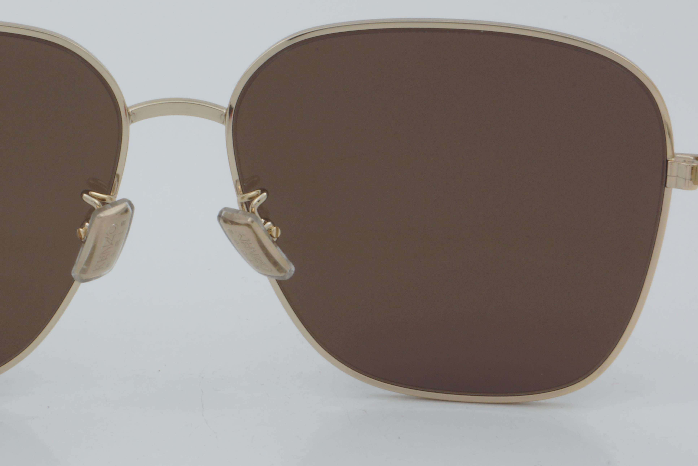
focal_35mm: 128
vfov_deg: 10.7
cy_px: 189
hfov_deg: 16.0
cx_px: 175
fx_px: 2477
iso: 100
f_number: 32
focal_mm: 55
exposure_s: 1/3
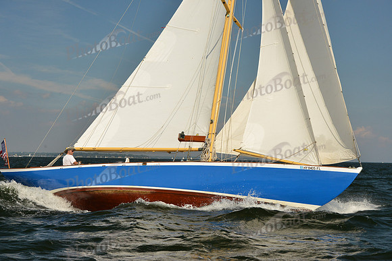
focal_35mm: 70
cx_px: 196
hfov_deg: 28.8
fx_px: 762
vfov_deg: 19.5
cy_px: 130
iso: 1000
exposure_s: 1/1250
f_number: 10
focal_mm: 70
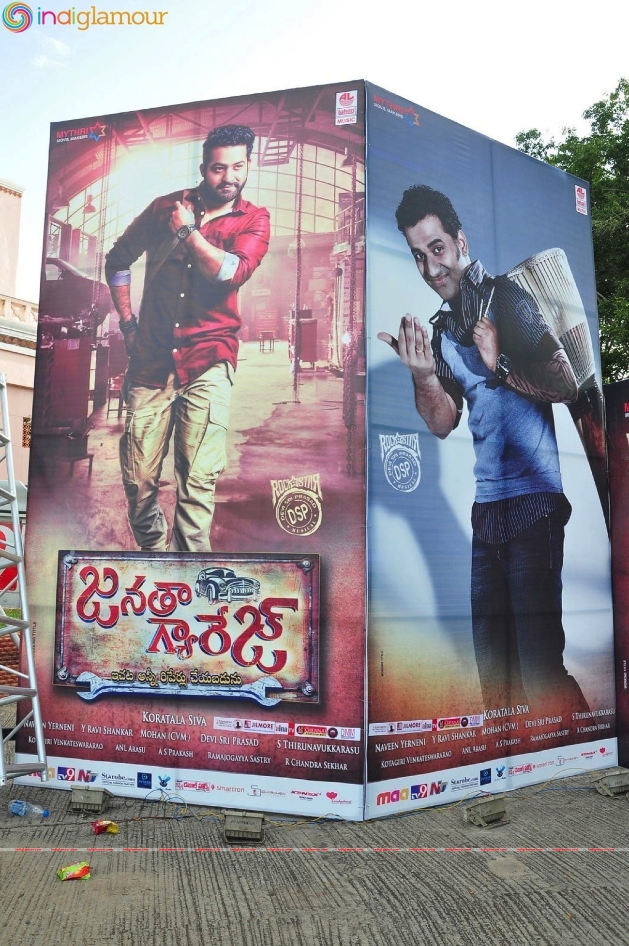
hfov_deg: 47.8
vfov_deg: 67.4
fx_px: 709
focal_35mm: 27
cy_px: 473
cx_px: 314
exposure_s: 1/125
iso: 320
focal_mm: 18
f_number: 7.1
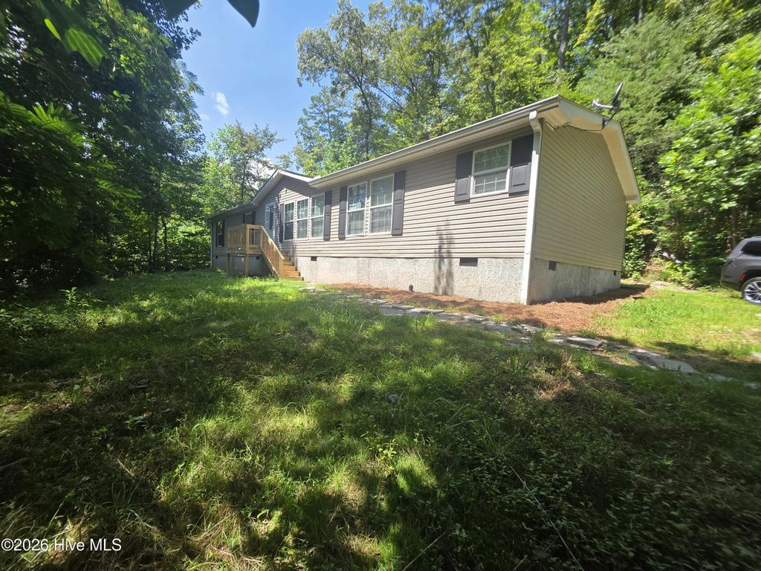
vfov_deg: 89.9
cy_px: 286
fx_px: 286
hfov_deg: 106.2
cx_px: 380
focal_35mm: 13
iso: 40
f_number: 1.9
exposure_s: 1/679
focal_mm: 2.2
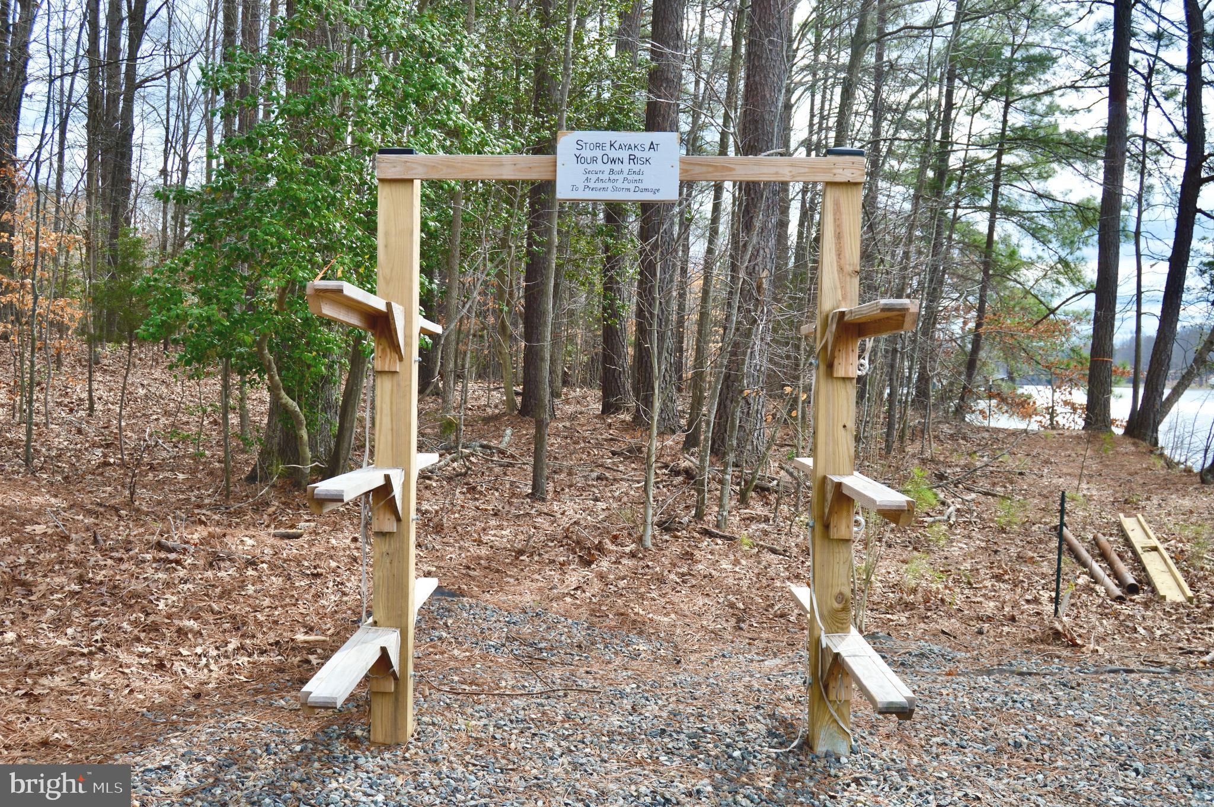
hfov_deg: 53.2
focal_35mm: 36
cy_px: 404
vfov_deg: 36.8
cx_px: 607
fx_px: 1213
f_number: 6.3
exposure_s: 1/160
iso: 100
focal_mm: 24
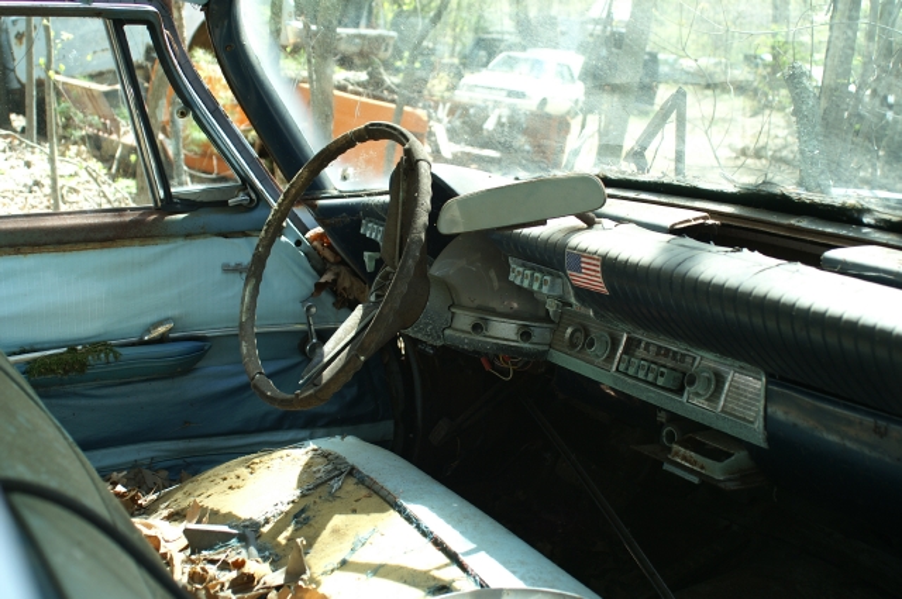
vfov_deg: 31.8
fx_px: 1051
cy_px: 300
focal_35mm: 42
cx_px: 451
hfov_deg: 46.5
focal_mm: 28
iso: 125
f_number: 4.5
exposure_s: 1/100
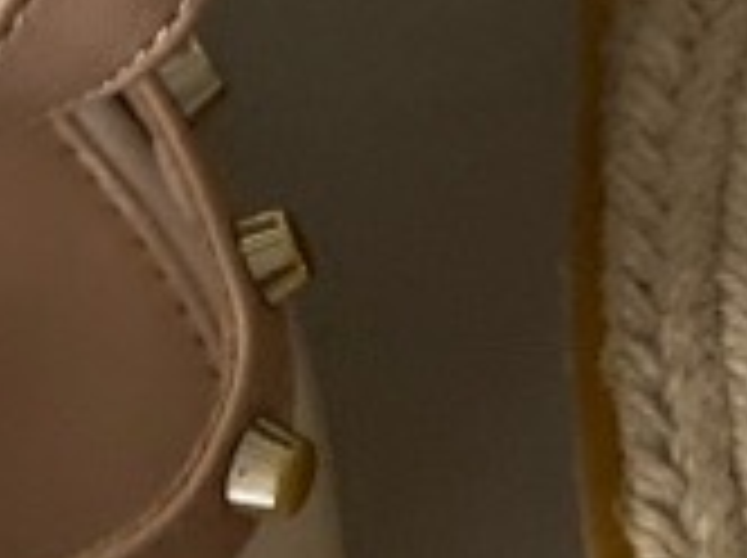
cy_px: -302
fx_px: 3383
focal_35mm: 157
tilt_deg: -80.6
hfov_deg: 12.6
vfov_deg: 9.2
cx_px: 302
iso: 640
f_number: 1.8
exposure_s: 1/30
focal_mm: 4.25
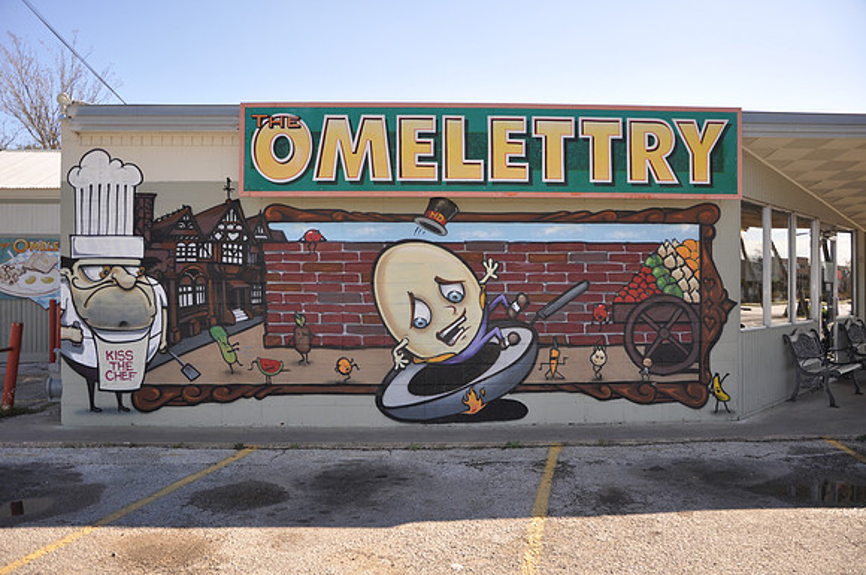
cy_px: 288
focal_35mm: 27
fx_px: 649
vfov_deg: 47.8
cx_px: 433
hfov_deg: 67.5
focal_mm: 18
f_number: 4
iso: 200
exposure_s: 1/200
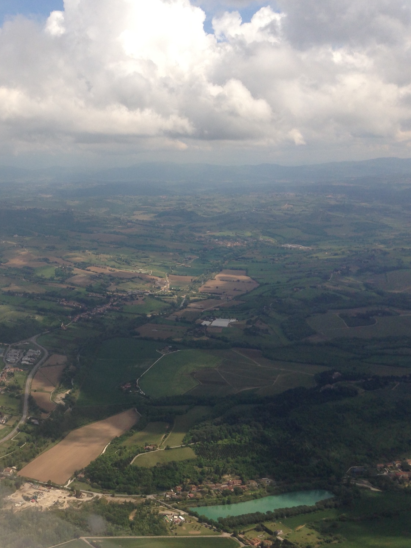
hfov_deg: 30.8
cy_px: 278
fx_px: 713
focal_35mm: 45
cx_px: 47
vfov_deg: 42.1
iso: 50
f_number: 2.4
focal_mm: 4.12
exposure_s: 1/1130
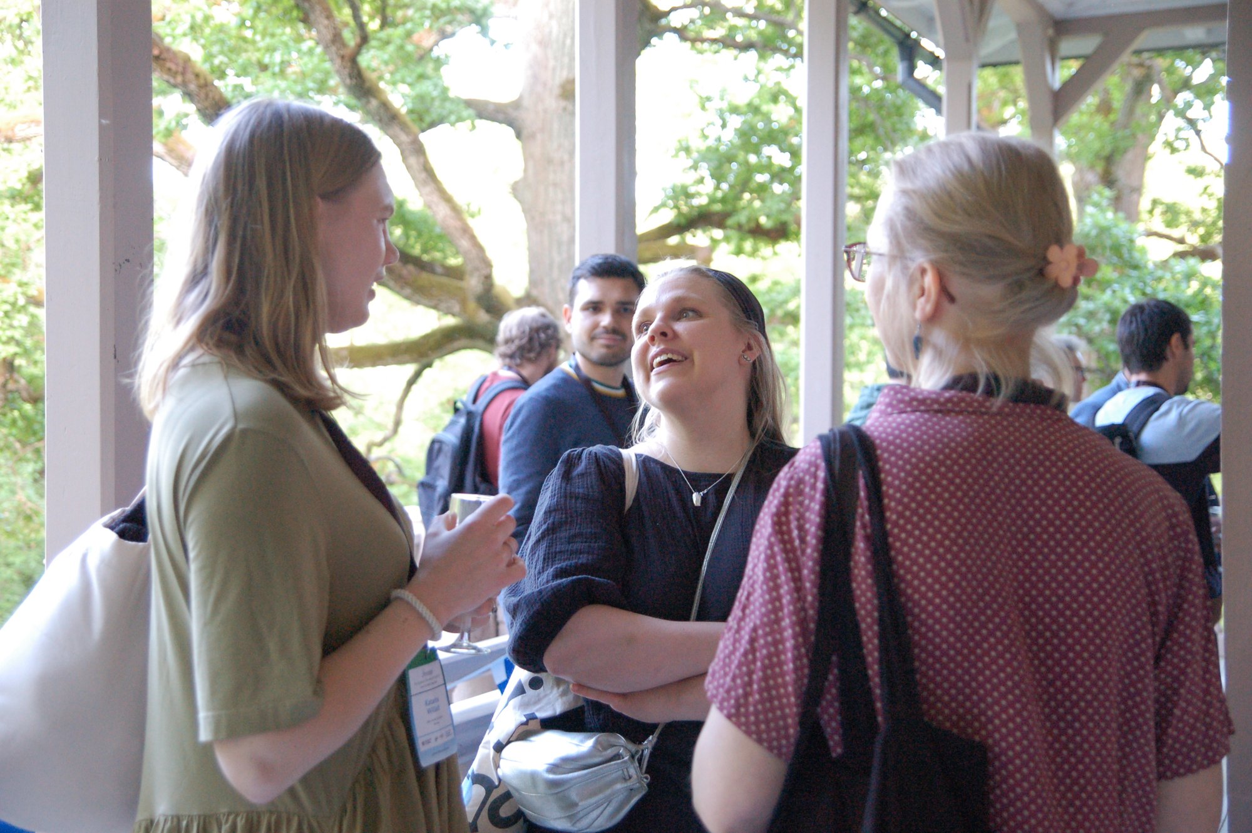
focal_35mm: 51
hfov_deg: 38.9
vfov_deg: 26.4
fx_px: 1772
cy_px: 416
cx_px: 626
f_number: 3.5
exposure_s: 1/125
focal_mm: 34
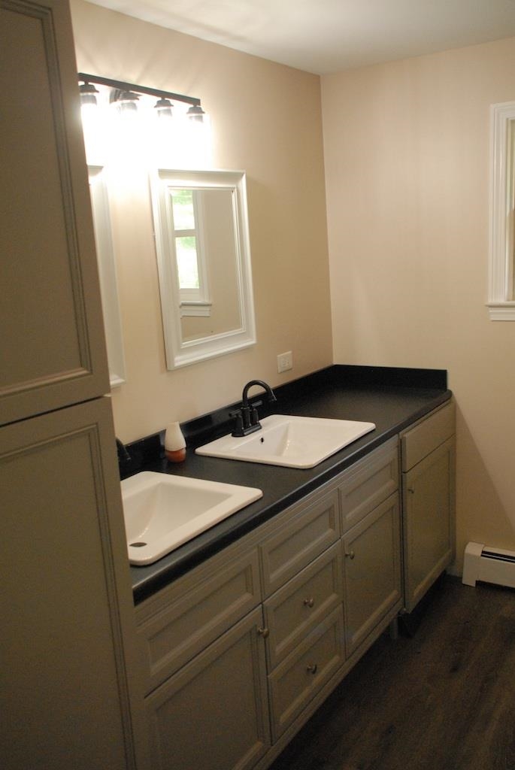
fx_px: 706
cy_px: 385
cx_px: 258
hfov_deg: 40.1
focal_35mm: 33
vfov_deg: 57.2
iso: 1600
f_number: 4.5
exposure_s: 1/90
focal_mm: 22
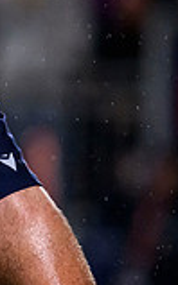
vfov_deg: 1.1
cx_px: -243
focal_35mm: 1930
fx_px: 15021
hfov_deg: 0.7
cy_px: 98
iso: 8000
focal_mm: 400
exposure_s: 1/2000
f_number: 3.2
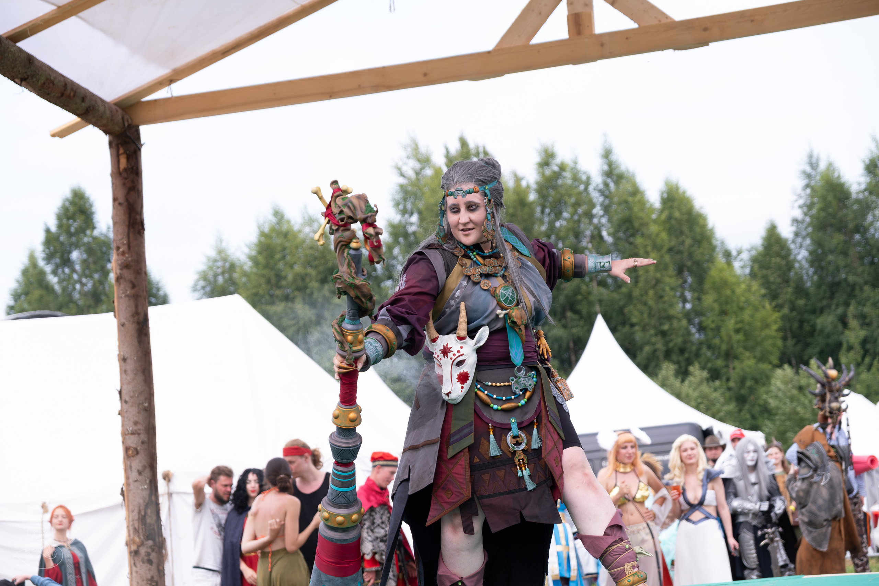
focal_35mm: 83
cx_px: 440
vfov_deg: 16.5
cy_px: 293
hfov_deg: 24.5
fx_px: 2027
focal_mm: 55
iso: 320
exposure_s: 1/1000
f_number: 3.6
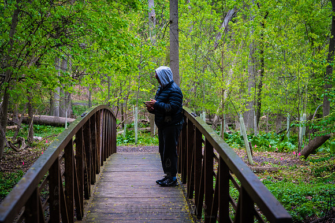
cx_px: 168
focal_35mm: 76
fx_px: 708
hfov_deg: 26.6
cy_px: 112
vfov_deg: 17.9
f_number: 4
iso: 1000
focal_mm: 75
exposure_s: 1/320
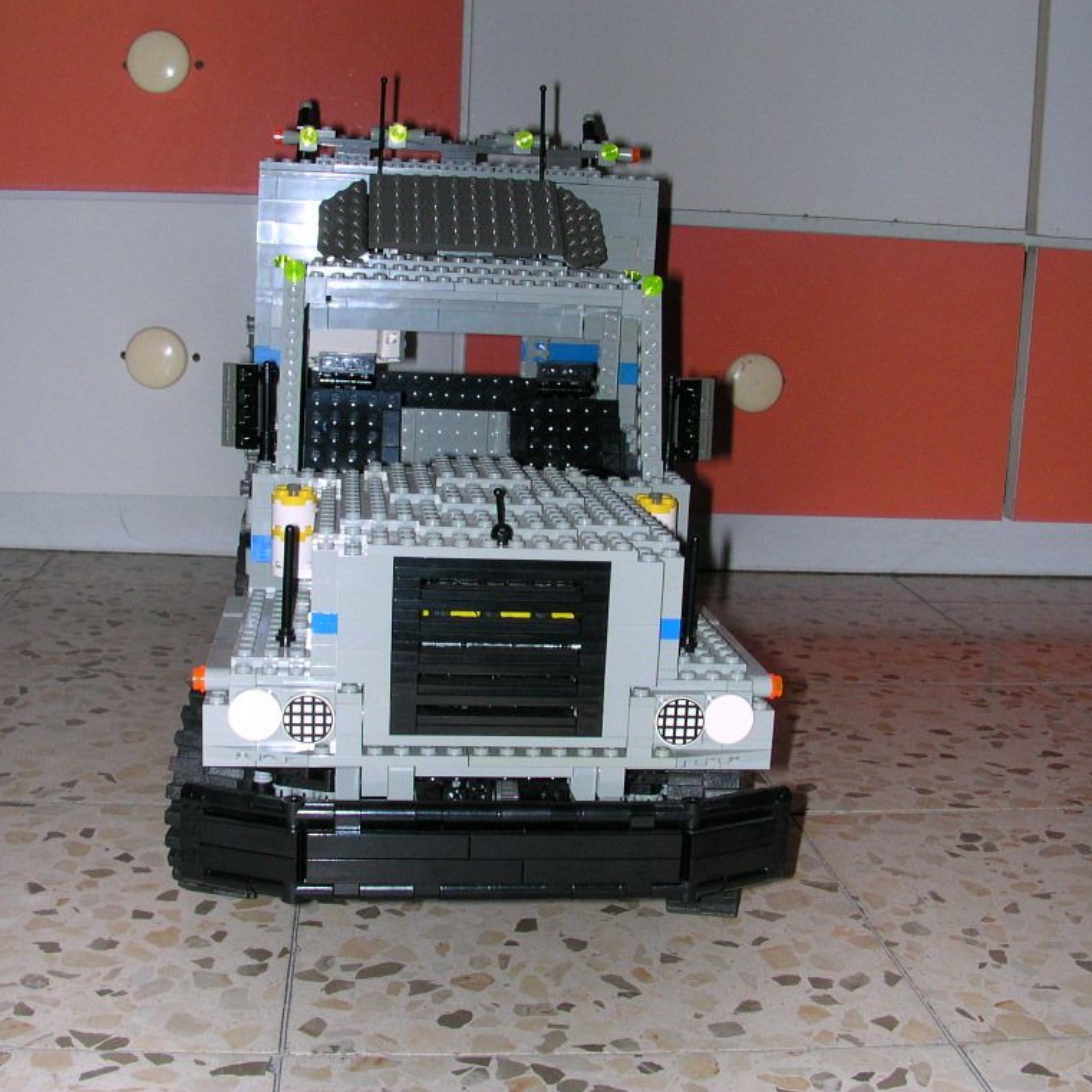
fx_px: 1570
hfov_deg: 38.3
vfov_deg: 38.3
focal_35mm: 44
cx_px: 529
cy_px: 544
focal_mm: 5.6
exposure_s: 1/60
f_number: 4.5
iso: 100
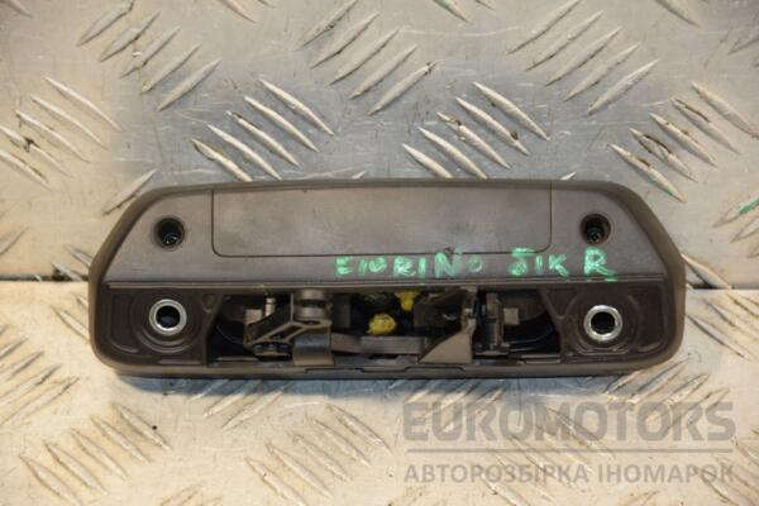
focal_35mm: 158
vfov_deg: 8.7
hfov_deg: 13.0
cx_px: 380
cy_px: 253
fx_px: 3320
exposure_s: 1/125
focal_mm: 105
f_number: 5.6
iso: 800
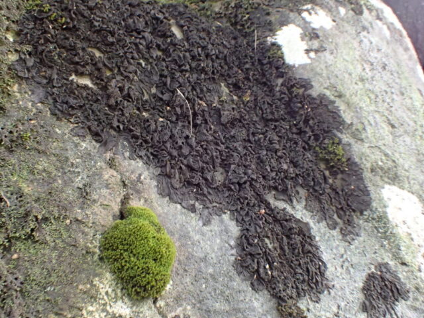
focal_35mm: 30
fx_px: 367
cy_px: 159
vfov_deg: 46.8
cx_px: 212
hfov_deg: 60.0
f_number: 3.2
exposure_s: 1/60
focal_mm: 5.5
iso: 800
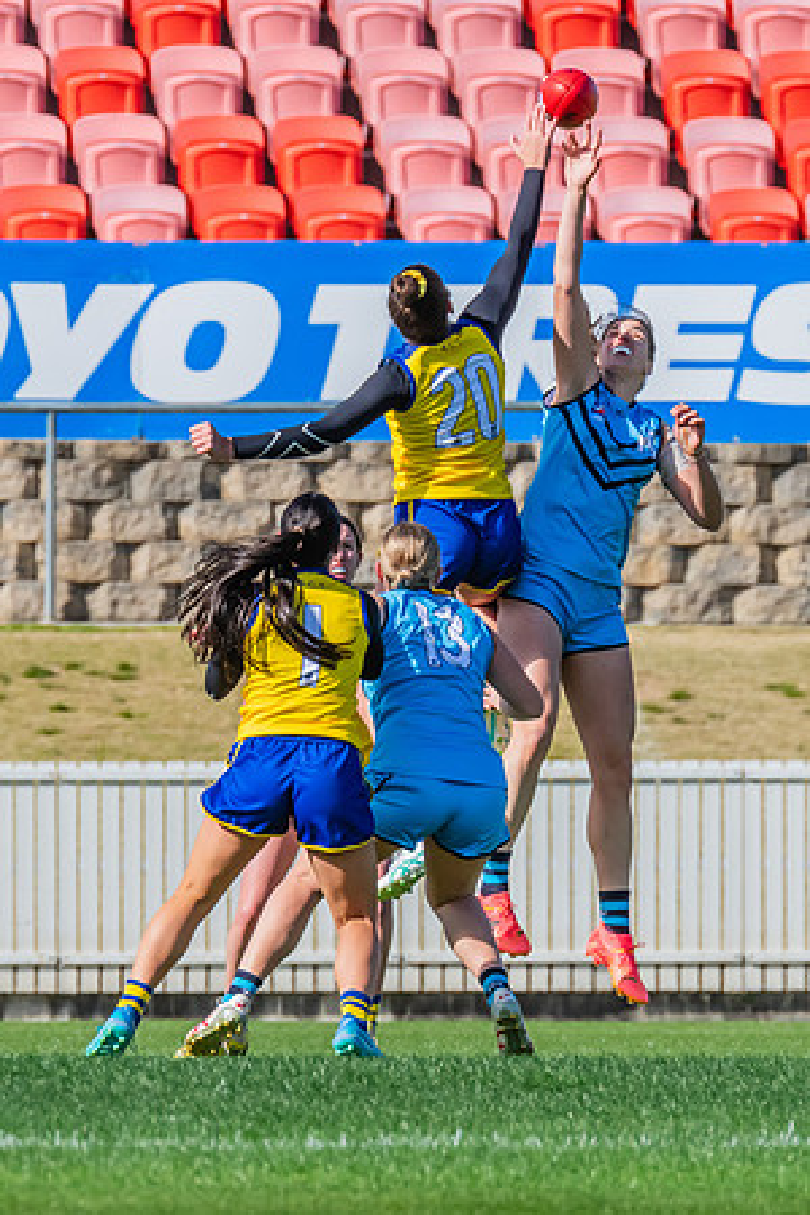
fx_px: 32043
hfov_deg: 1.4
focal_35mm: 949
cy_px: 517
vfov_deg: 2.2
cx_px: 432
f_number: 11
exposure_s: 1/1250
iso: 800
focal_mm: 420
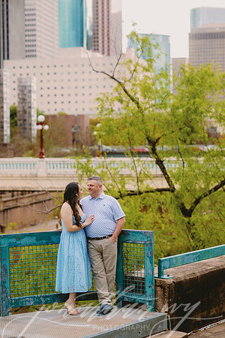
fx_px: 797
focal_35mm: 85
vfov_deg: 23.9
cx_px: 112
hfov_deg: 16.1
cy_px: 169
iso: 200
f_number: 2.8
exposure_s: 1/800
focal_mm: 85
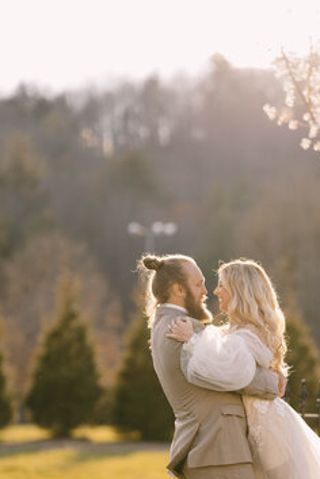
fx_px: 1920
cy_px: 350
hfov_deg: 9.5
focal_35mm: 144
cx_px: 262
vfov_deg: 14.2
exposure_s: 1/800
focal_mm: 85
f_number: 1.6
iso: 50
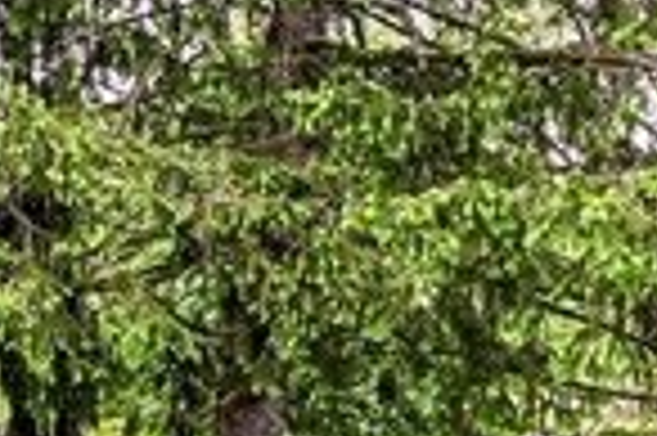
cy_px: 380
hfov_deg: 13.3
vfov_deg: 13.0
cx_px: -1001
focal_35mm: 104
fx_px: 1896
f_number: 8
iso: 200
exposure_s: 1/50
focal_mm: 14
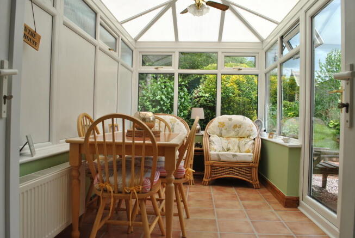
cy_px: 119
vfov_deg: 48.0
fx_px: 267
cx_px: 178
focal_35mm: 27
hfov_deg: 67.3
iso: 100
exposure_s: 1/200
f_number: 7.1
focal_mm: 18
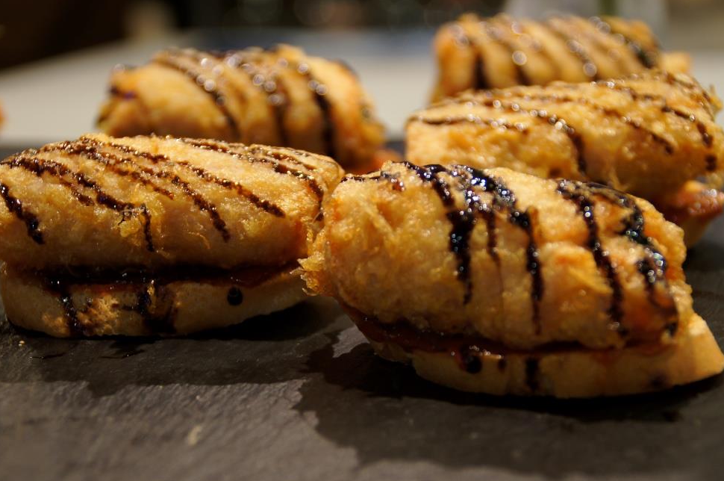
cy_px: 240
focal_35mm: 95
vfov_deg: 14.4
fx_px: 1908
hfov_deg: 21.5
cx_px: 379
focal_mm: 60
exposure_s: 1/100
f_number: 5
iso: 1600
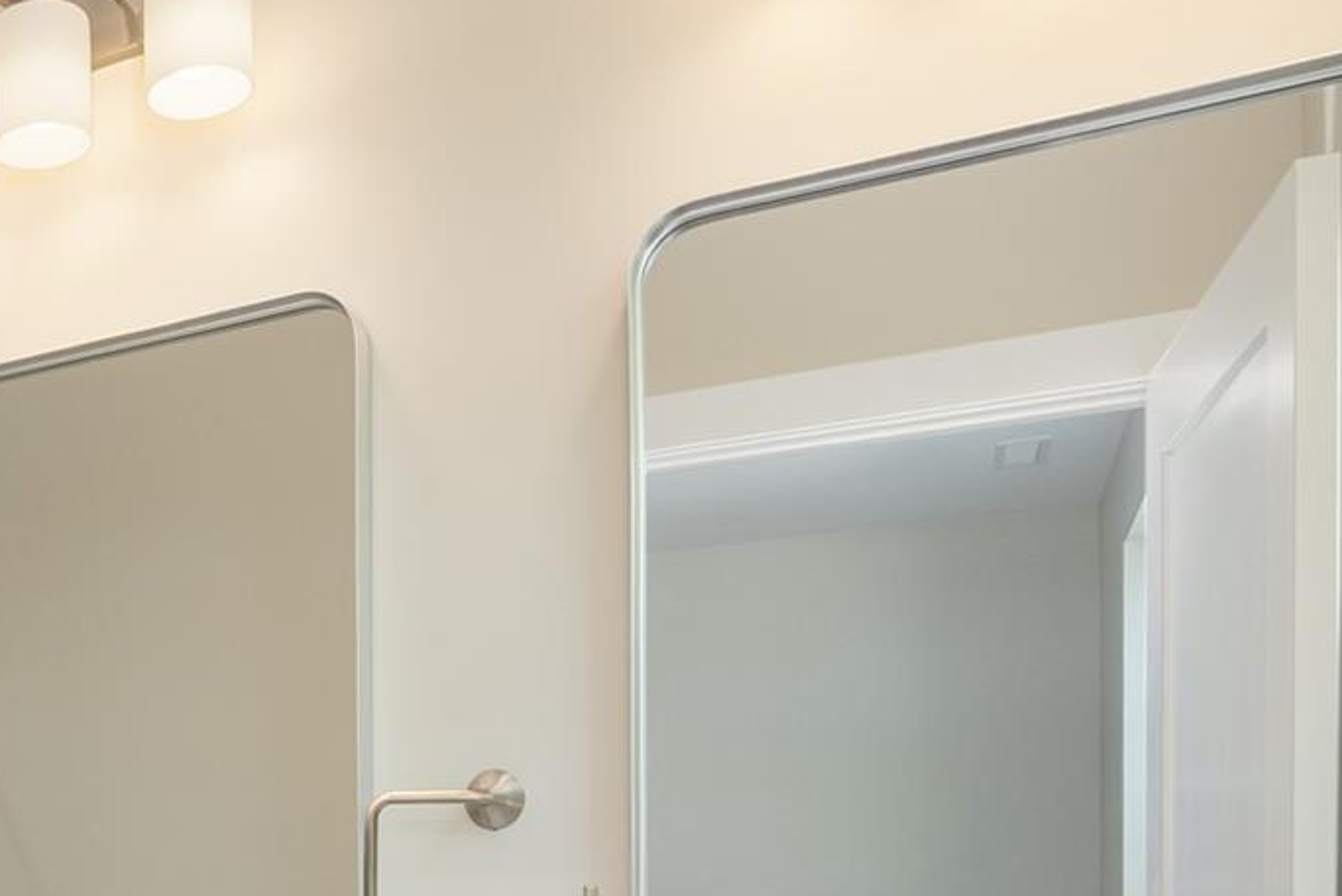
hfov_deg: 39.2
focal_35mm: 42
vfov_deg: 29.7
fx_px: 1566
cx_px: -88
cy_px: 908
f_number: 7.1
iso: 320
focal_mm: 14
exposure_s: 1/200
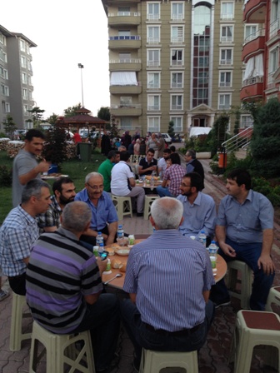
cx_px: 140
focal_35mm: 35
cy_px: 186
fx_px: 377
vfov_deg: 52.6
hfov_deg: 40.7
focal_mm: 4.28
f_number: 2.4
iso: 80
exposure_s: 1/20
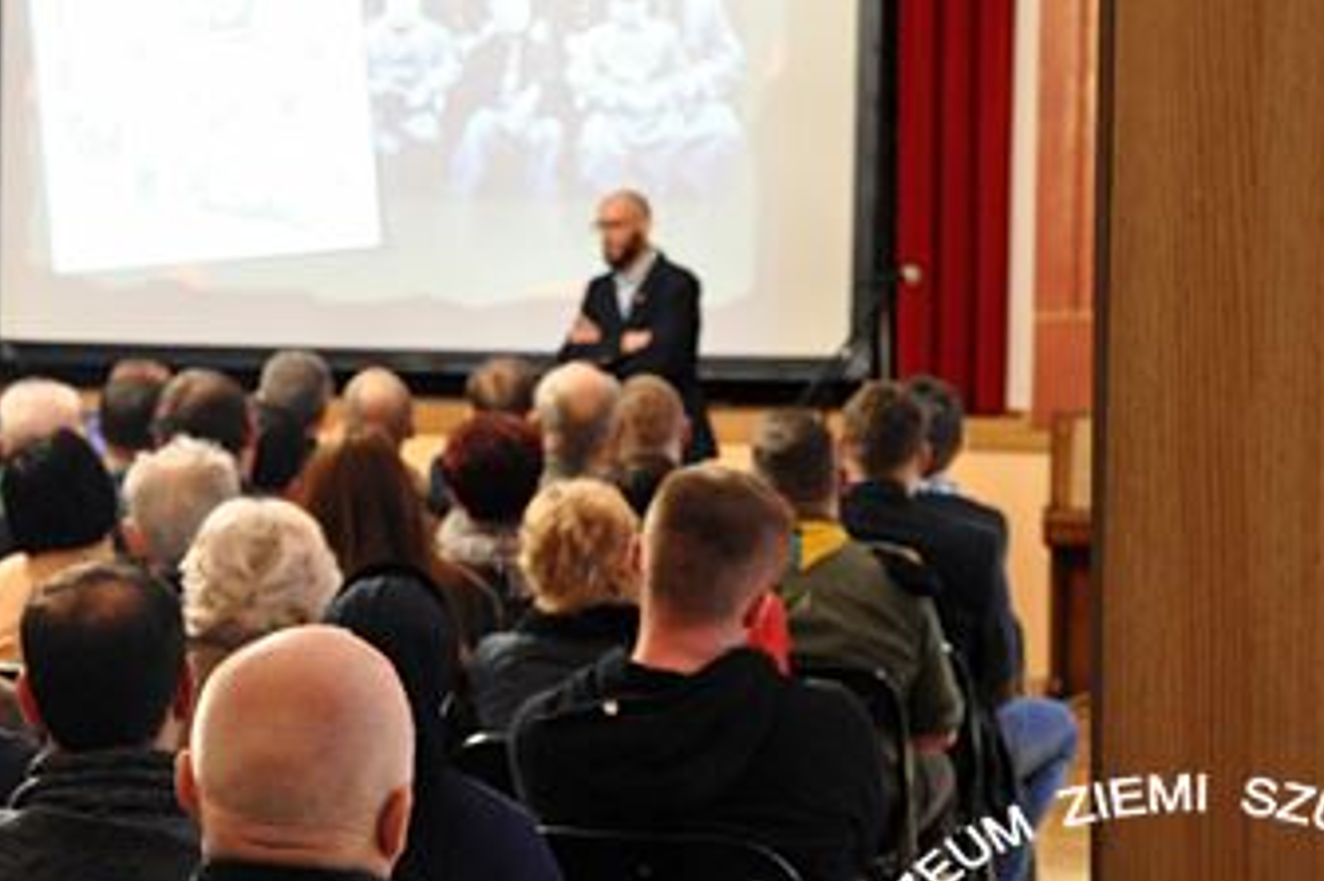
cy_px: 314
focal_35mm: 119
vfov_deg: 11.5
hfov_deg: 17.0
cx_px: 170
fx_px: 4374
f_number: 4.5
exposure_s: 1/13
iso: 2000
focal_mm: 38
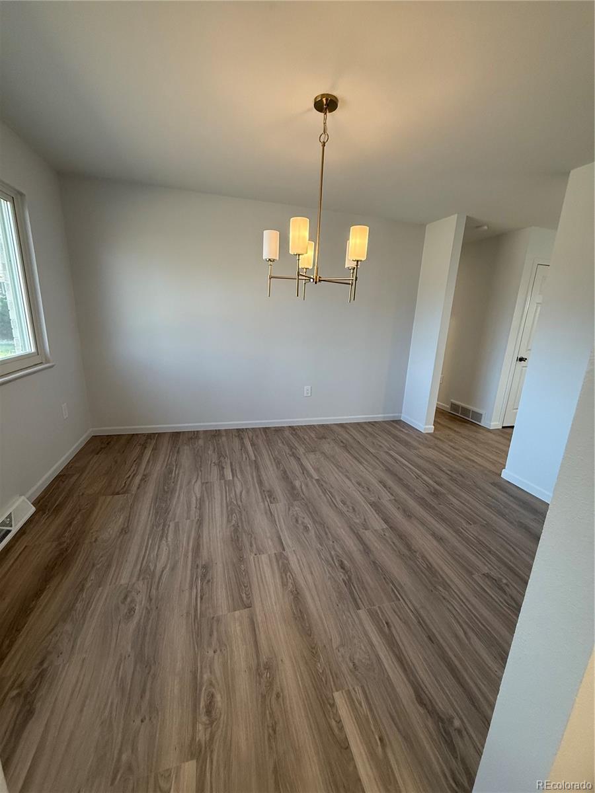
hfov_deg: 85.7
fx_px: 321
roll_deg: -2.6
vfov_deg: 102.1
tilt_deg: -14.4
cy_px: 396
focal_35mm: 14
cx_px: 298
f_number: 2.2
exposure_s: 1/120
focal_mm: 2.22
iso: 200
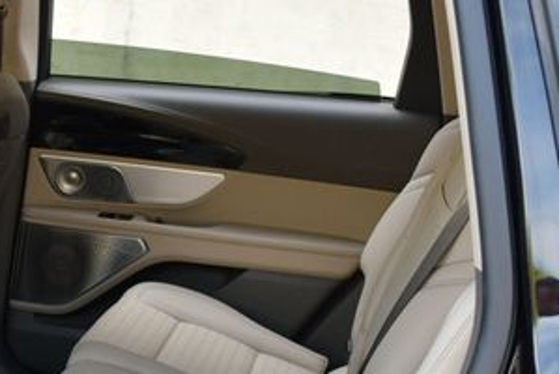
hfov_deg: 25.2
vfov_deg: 17.4
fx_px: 1197
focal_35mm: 77
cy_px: 355
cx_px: 19
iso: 400
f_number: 4
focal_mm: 18
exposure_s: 1/250
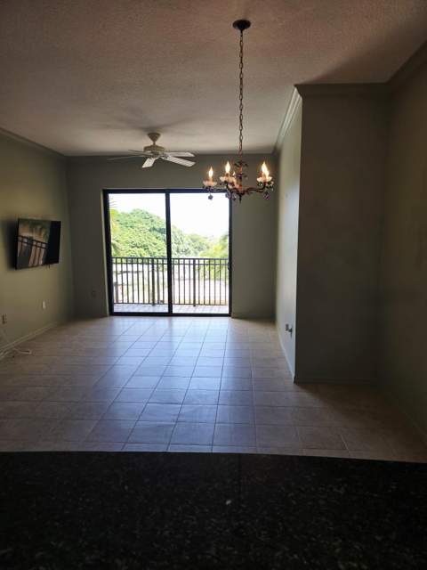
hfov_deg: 58.9
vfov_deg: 73.9
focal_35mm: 23
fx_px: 378
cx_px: 214
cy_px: 285
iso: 20
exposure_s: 1/60.2
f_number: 1.7
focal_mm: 6.3
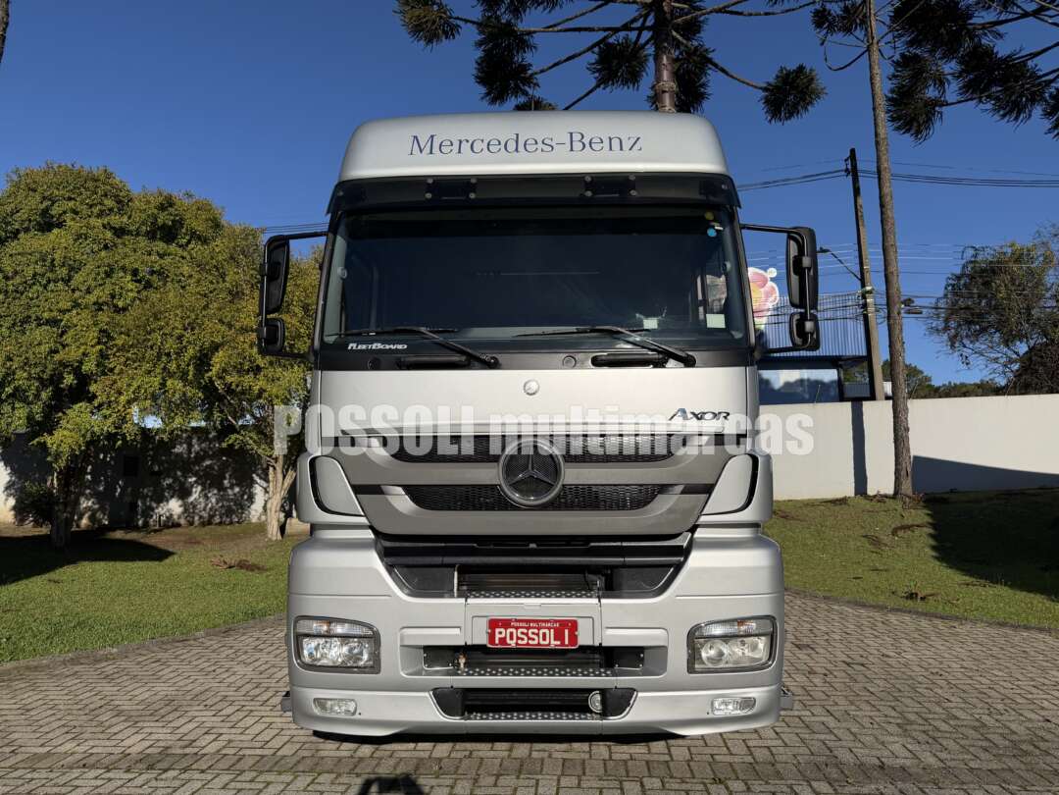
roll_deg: +0.1
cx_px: 530
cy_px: 398
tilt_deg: +6.6
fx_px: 734
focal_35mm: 24
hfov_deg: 71.6
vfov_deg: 56.8
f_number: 1.78
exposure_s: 1/9091
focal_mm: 6.76
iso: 100
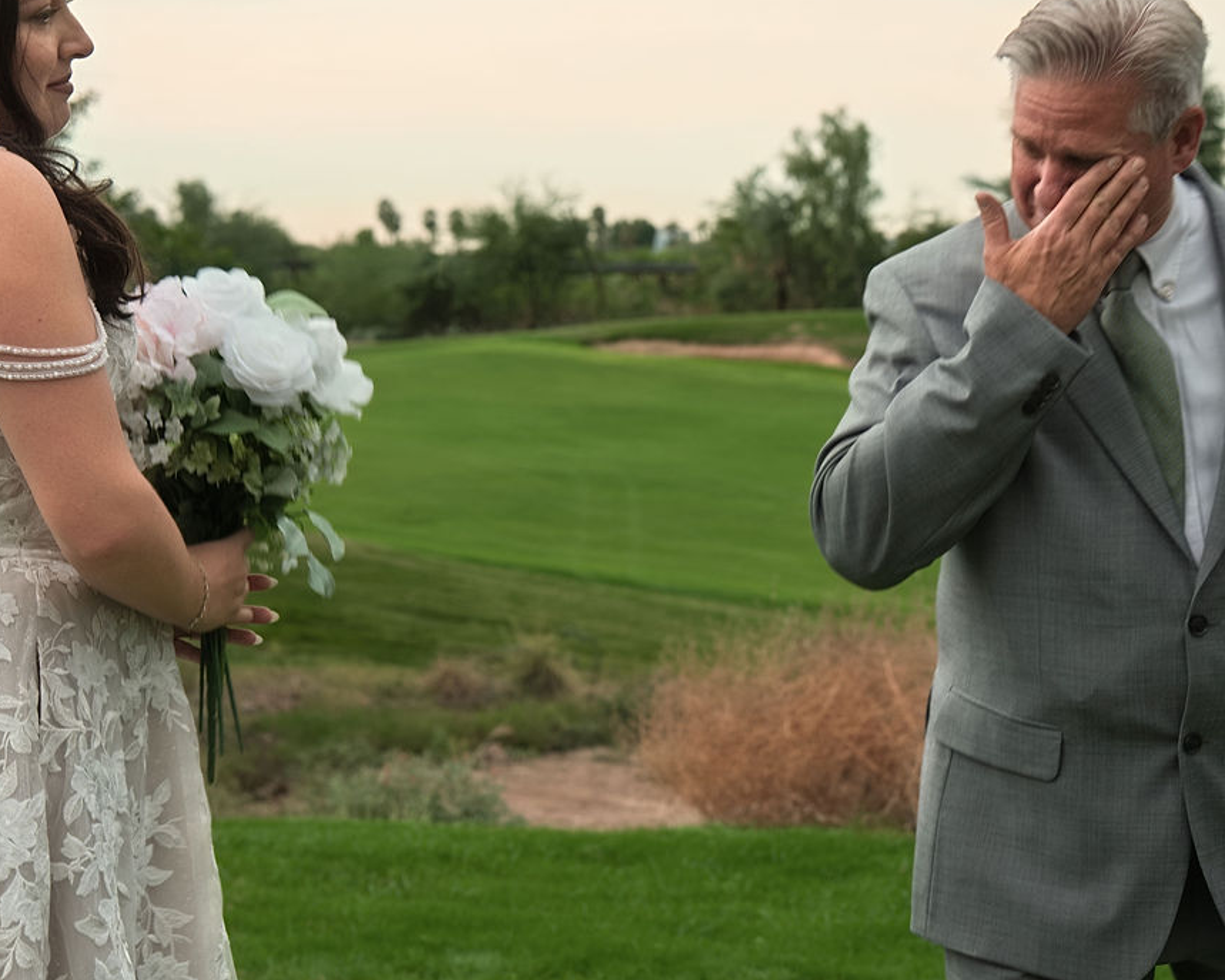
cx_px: 609
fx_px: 3045
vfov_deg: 18.2
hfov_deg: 22.7
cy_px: 364
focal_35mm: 84
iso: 80
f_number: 5.6
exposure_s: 1/80
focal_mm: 48
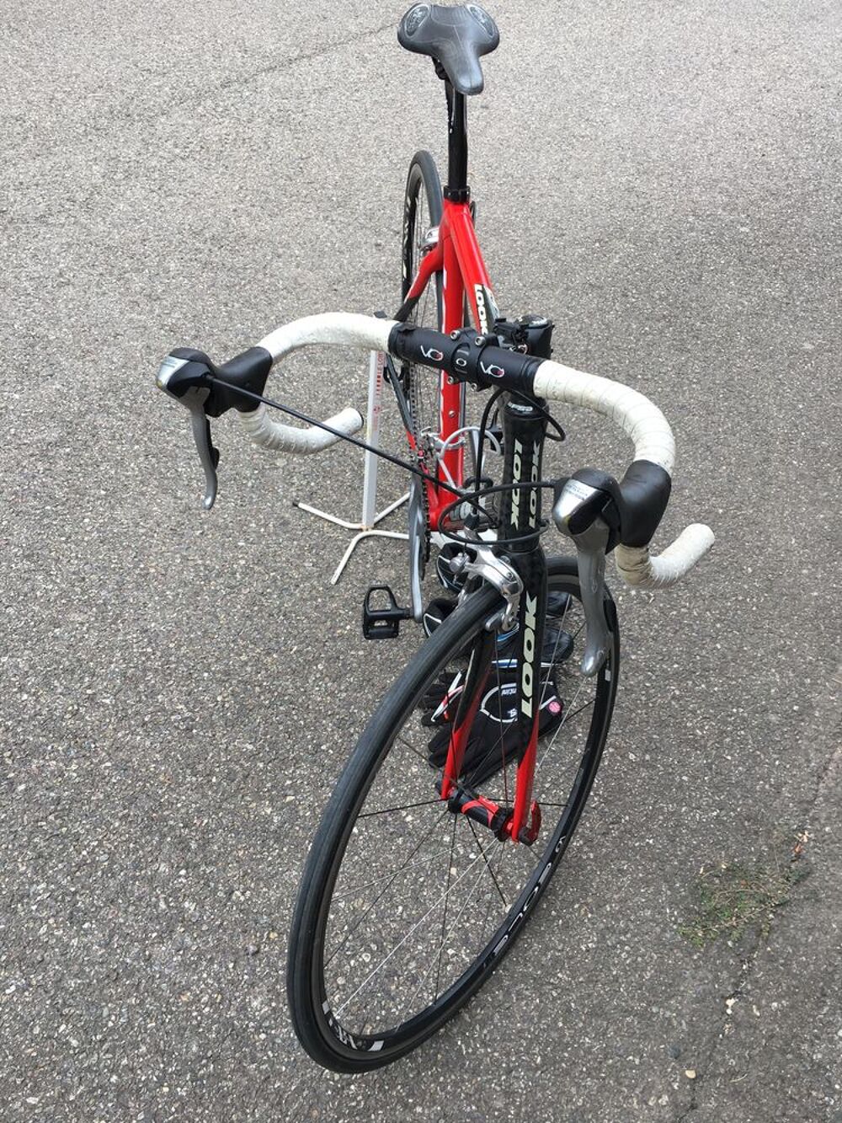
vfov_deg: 61.7
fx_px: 940
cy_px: 562
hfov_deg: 48.2
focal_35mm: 29
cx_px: 421
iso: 25
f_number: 2.2
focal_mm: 4.15
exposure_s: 1/286
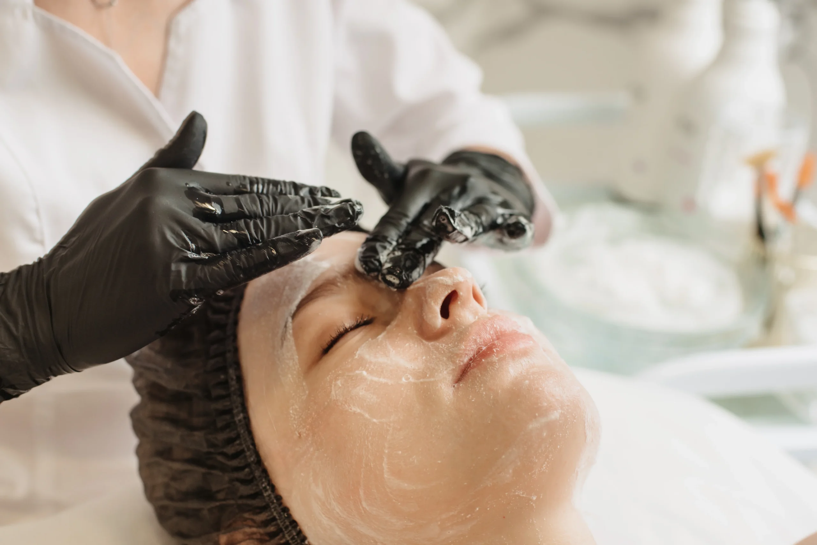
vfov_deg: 27.0
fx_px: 1135
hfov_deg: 39.6
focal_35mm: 50
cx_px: 408
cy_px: 272
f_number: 4.5
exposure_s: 1/160
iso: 250
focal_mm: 50
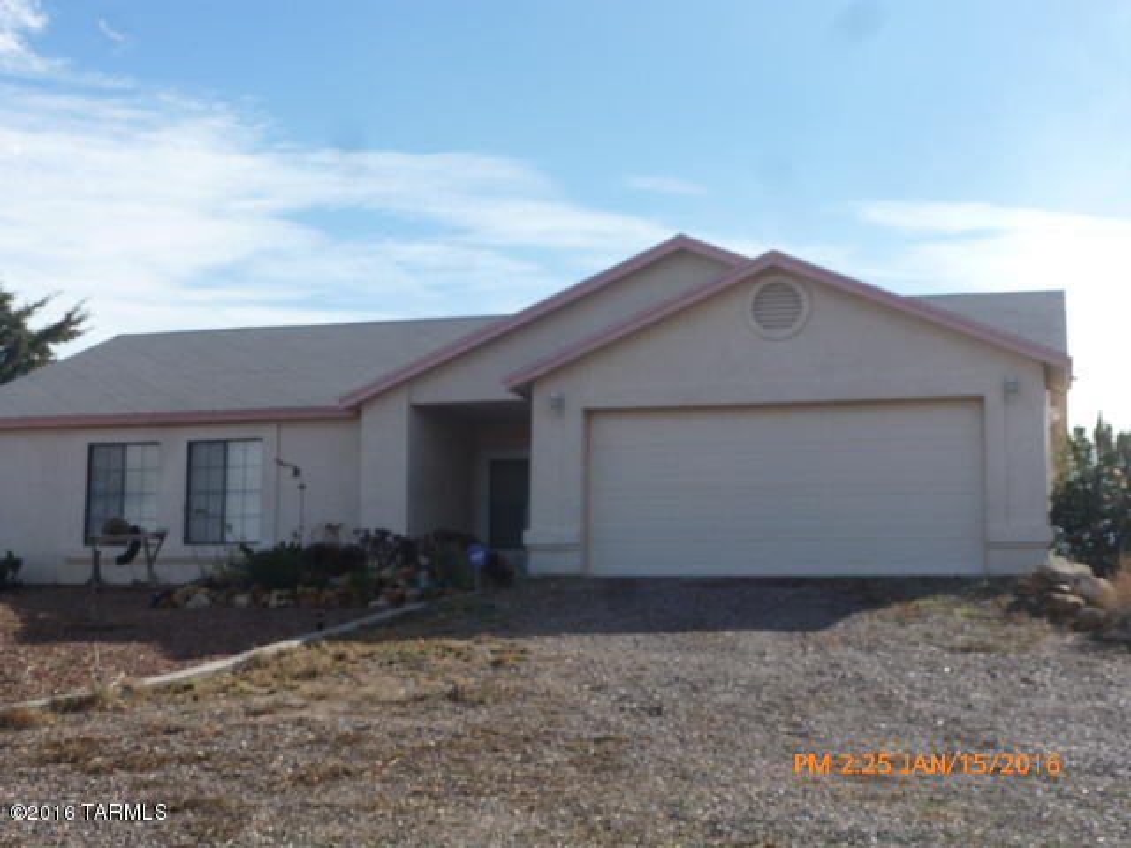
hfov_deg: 36.8
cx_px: 566
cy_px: 424
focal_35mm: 52
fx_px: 1699
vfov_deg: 28.0
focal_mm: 9.4
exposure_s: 1/400
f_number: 4.5
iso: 100
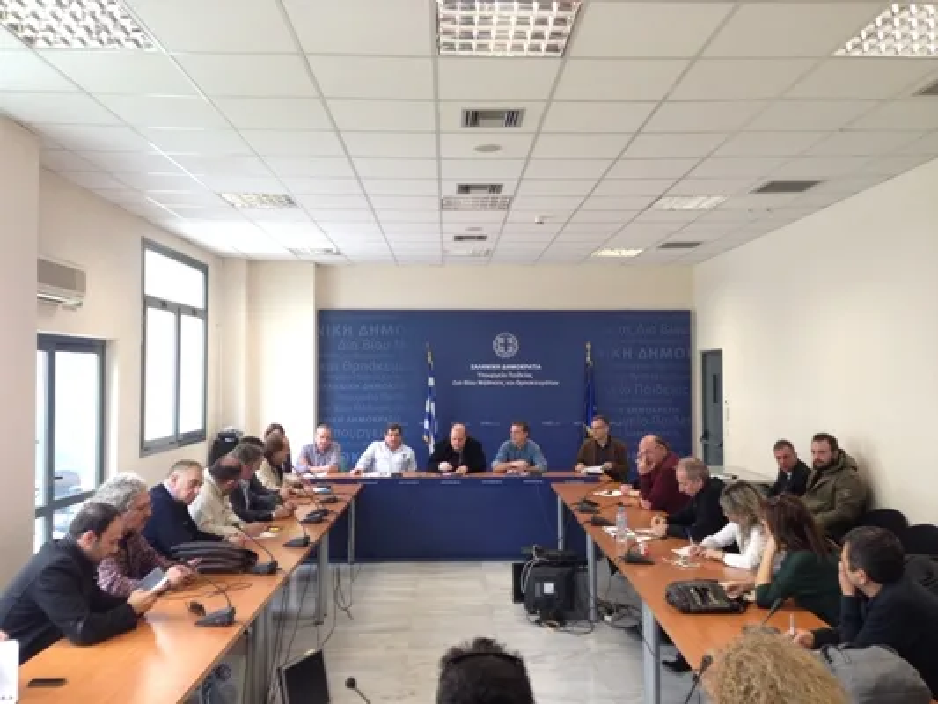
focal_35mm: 33
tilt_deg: +2.8
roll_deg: +1.2
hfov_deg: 55.3
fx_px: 894
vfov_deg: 43.0
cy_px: 352
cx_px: 469
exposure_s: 1/20
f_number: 2.4
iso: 50
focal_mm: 4.12
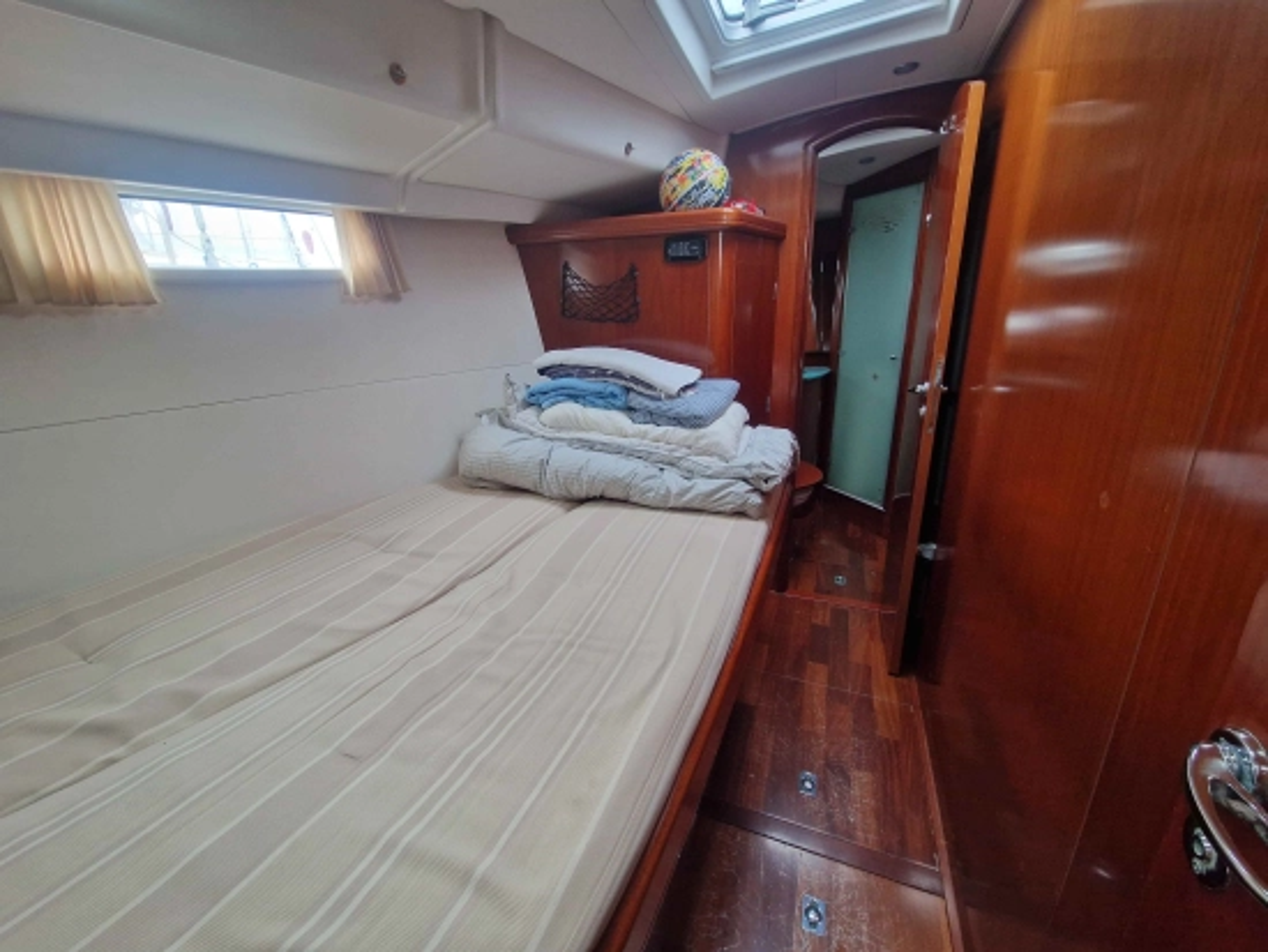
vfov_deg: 90.0
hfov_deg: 106.2
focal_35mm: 13
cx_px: 634
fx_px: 476
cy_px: 476
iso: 250
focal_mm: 2.2
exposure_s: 1/50
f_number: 2.2
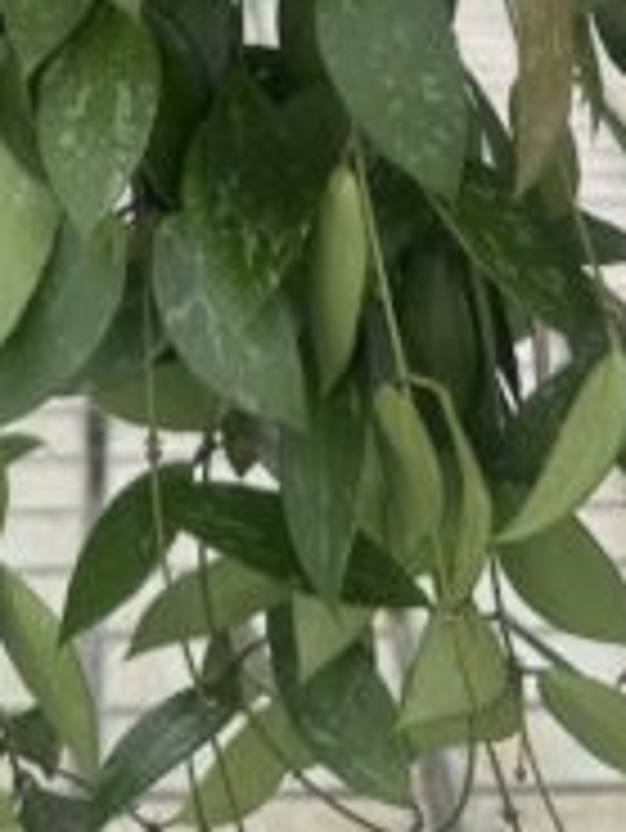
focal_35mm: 69
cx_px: 207
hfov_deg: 21.3
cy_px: -299
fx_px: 1662
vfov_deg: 24.1
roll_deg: -0.3
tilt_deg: -7.8
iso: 80
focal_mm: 6.76
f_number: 1.78
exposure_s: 1/200
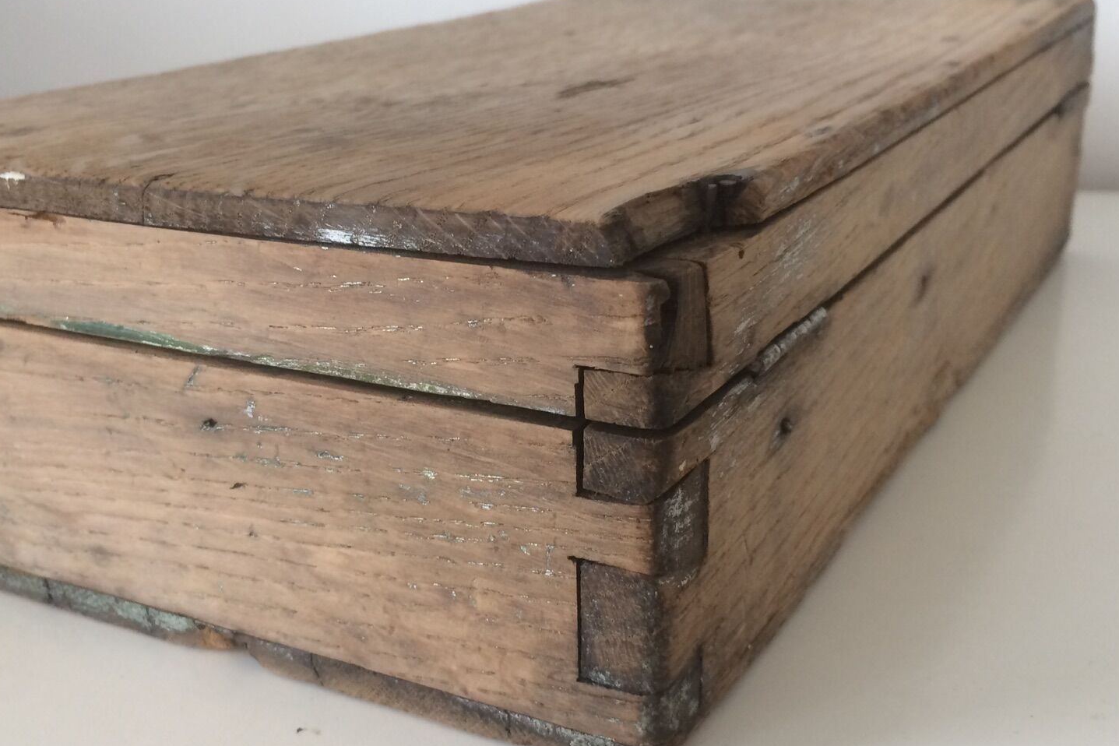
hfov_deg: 45.4
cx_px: 530
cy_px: 418
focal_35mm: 43
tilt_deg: -21.0
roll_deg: +1.0
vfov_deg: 31.2
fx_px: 1336
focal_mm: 4.15
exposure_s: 1/33
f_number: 2.2
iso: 64
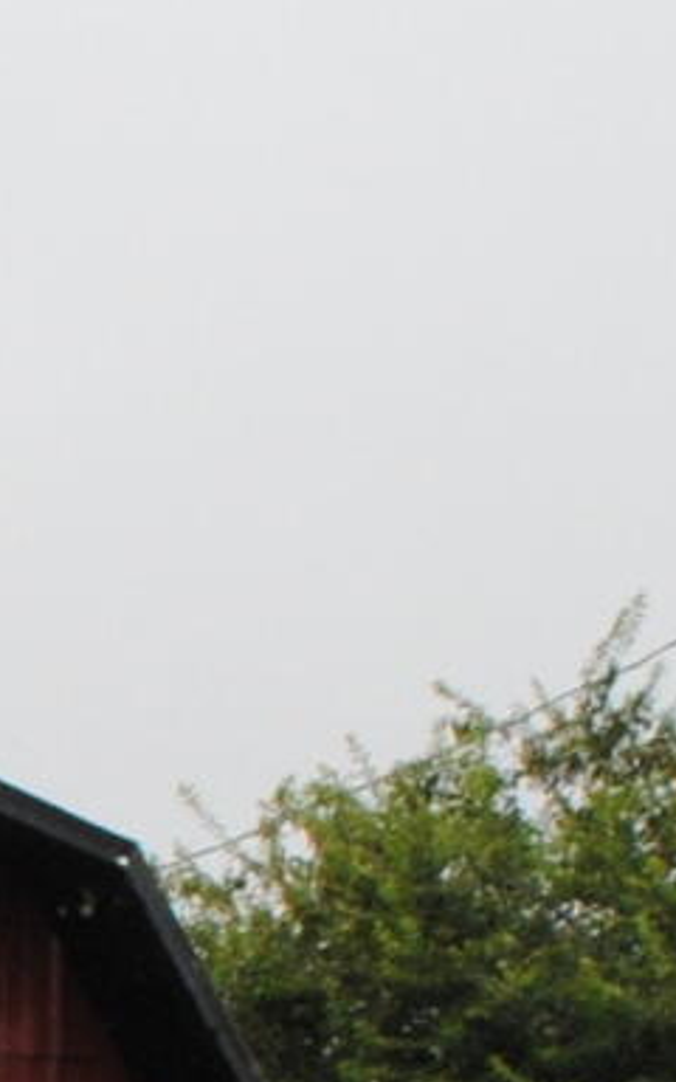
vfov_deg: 8.5
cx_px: -699
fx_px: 7045
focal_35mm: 239
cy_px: 1891
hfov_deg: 5.4
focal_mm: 20
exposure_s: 1/200
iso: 400
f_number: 11
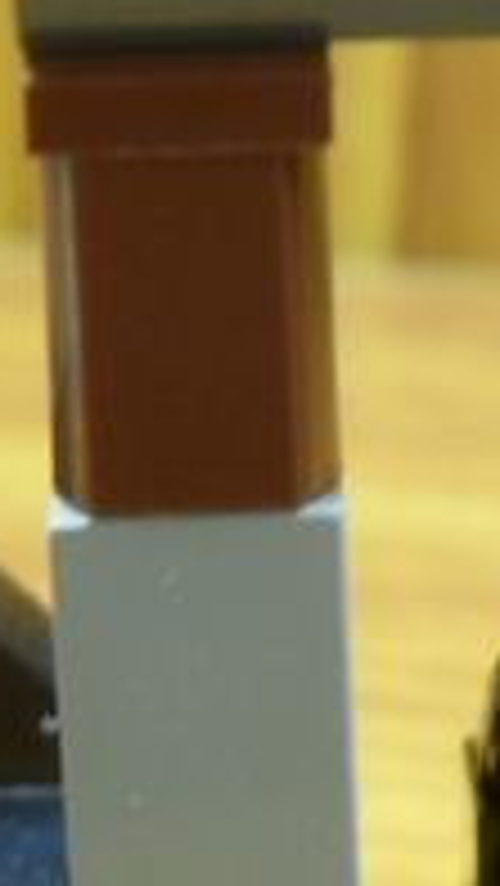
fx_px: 3649
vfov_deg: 13.9
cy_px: 477
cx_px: 622
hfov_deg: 7.8
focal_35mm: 155
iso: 200
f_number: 2.8
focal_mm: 6.2
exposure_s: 1/10
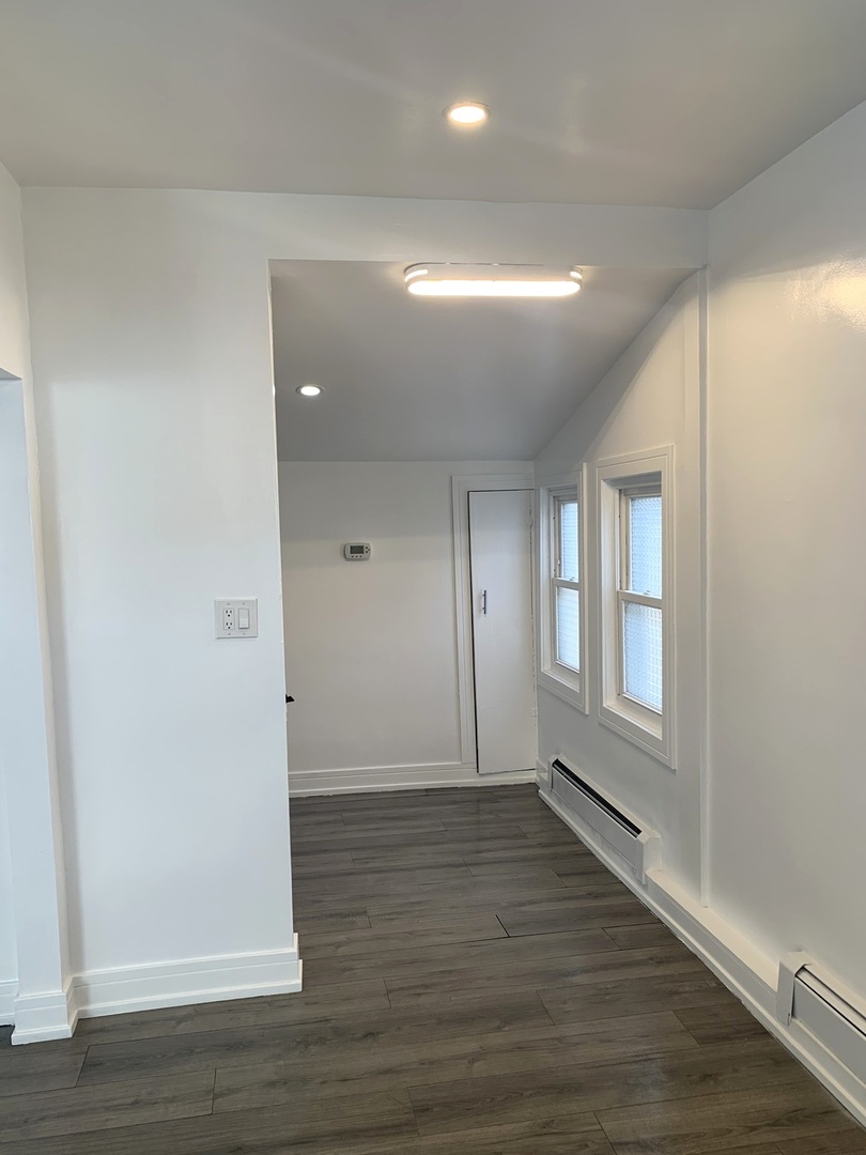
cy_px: 578
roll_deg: +1.2
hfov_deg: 53.1
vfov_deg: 67.3
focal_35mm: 26
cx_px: 433
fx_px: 867
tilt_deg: -4.1
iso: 50
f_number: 1.8
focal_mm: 4.25
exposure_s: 1/121
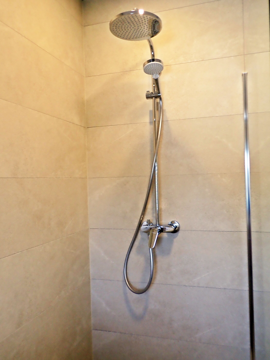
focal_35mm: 30
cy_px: 180
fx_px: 312
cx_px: 135
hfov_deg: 46.8
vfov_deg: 60.0
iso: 100
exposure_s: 1/100
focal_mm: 5.5
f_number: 2.3
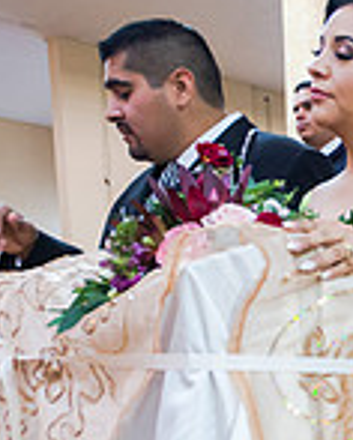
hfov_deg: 18.9
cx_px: 628
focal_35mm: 63
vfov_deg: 28.4
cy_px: 424
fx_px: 821
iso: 1600
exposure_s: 1/60
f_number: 2.8
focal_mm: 17
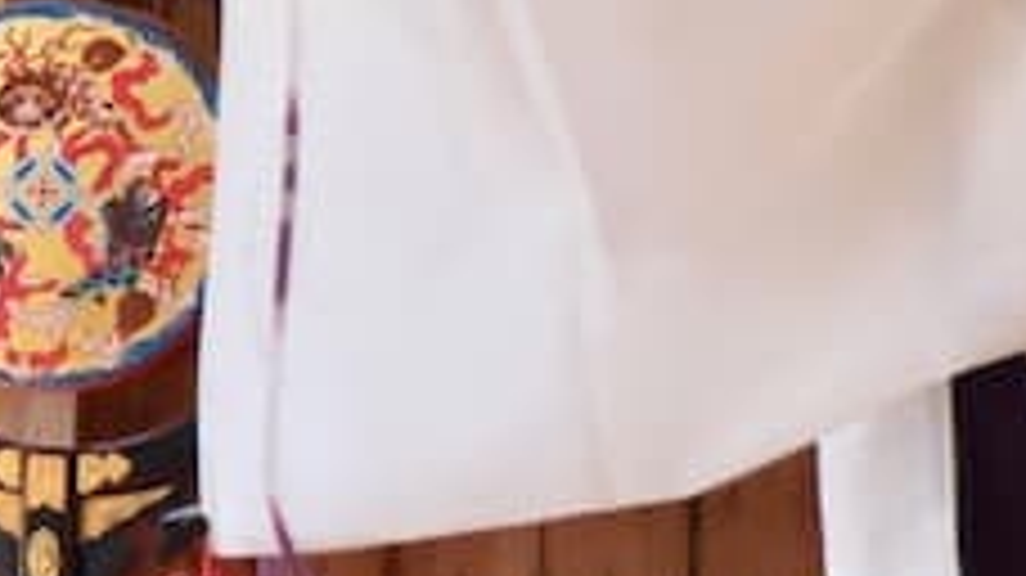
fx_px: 3753
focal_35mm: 138
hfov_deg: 14.4
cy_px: 124
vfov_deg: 8.8
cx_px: -590
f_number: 2.8
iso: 5000
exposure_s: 1/60
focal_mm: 20
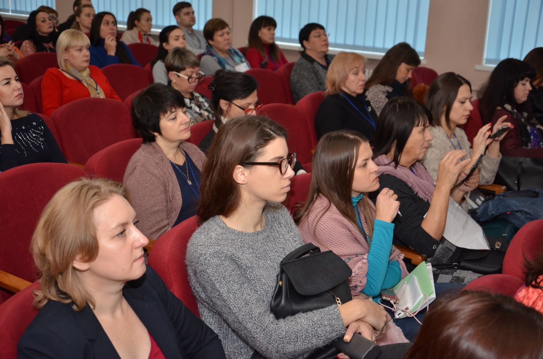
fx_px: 722
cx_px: 272
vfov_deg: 27.9
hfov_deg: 41.2
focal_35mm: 48
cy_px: 180
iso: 800
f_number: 4.2
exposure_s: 1/200
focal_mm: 32
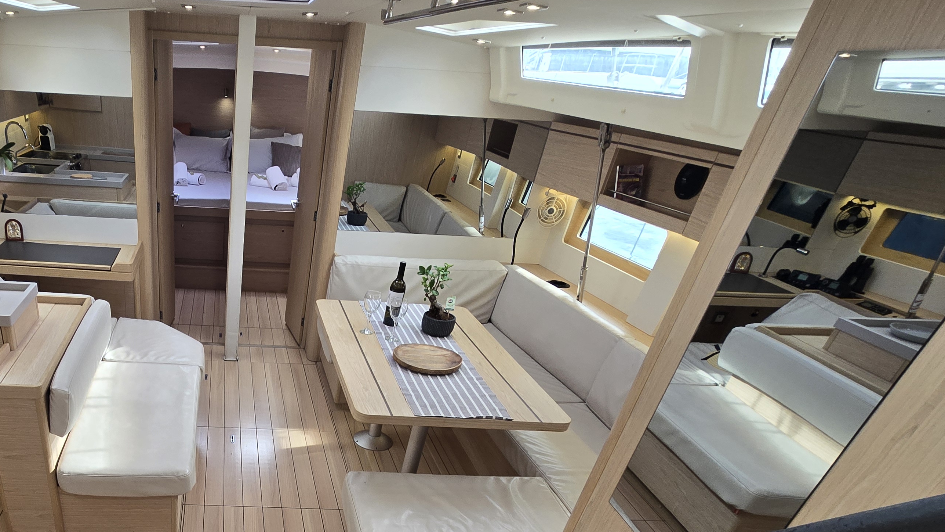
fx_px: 551
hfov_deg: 74.8
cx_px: 225
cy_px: 476
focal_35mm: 22
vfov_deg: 46.6
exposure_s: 1/100
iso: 64
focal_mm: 2.2
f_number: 2.2
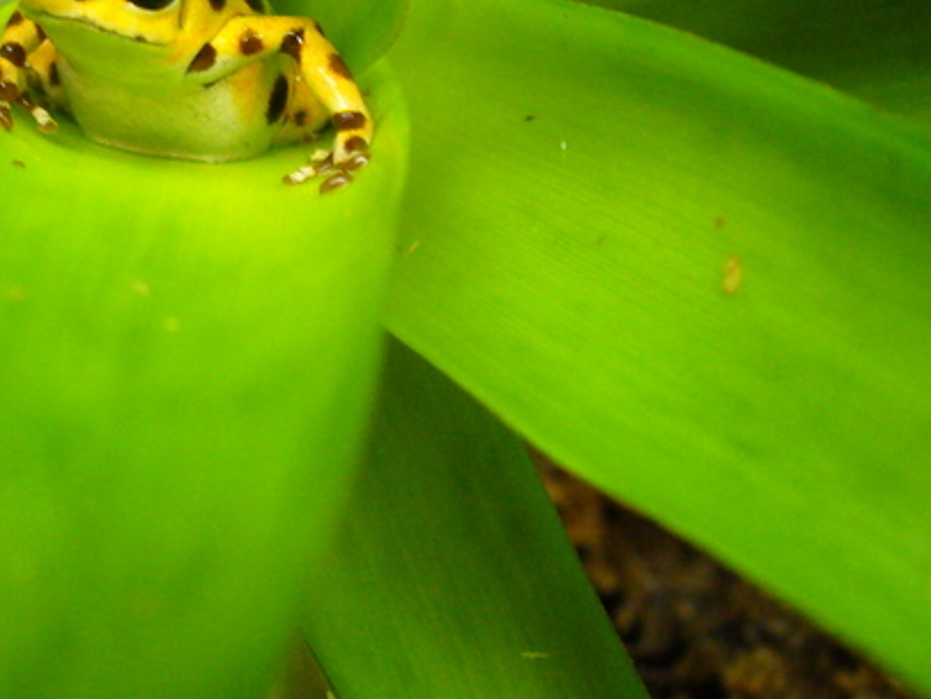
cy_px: 23
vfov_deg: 19.7
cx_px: 205
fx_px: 1964
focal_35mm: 73
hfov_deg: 26.2
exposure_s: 1/20
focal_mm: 6.1
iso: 200
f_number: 2.8
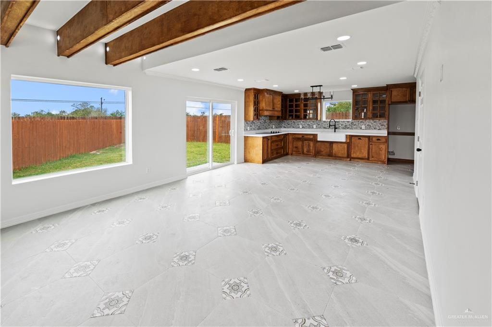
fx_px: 191
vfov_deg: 81.2
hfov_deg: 104.3
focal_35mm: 14
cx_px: 246
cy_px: 164
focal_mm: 14
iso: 250
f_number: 9
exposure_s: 1/15
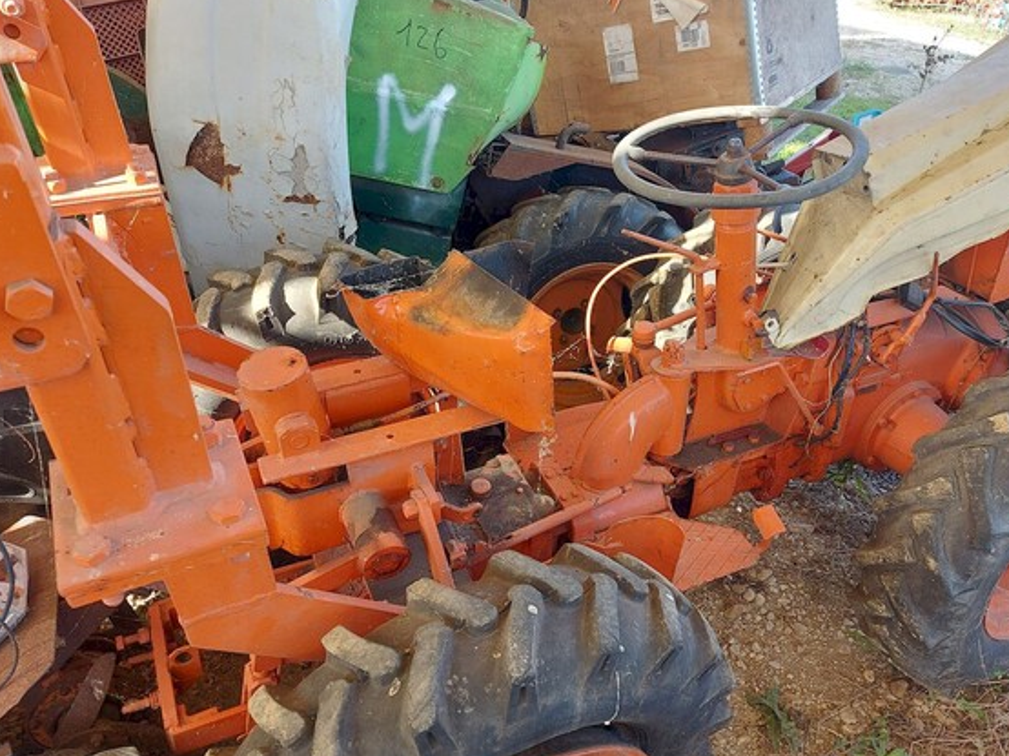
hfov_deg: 67.3
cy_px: 399
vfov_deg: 53.0
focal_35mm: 26
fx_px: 758
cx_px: 534
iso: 32
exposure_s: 1/50
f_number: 1.8
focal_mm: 5.23
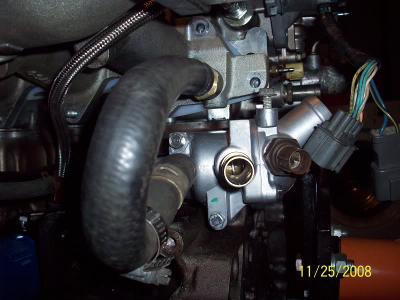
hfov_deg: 50.1
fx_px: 428
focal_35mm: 37
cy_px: 150
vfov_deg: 38.7
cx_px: 200
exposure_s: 1/64
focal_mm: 6.2
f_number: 2.8
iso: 80
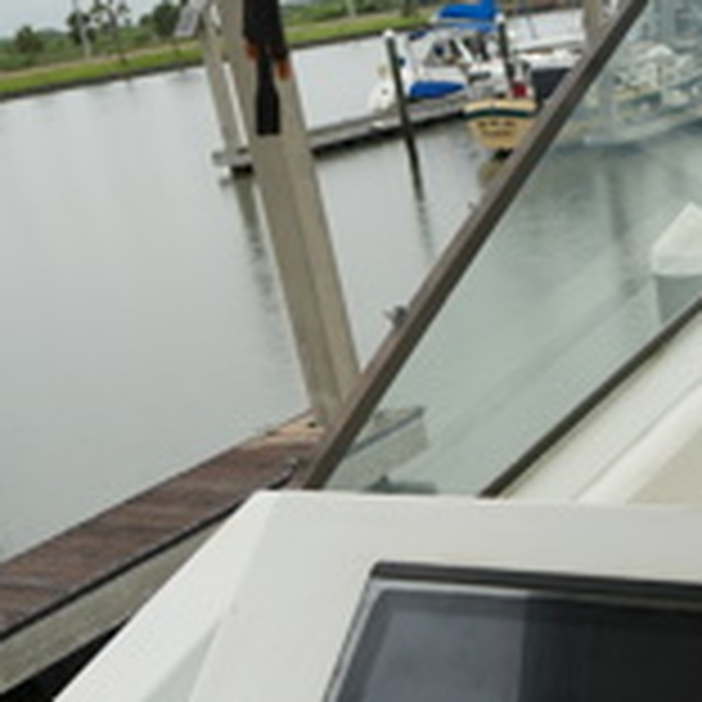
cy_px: 842
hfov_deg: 26.9
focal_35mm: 59
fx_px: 1354
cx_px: 752
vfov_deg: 26.0
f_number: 4
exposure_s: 1/80
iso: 100
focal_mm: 12
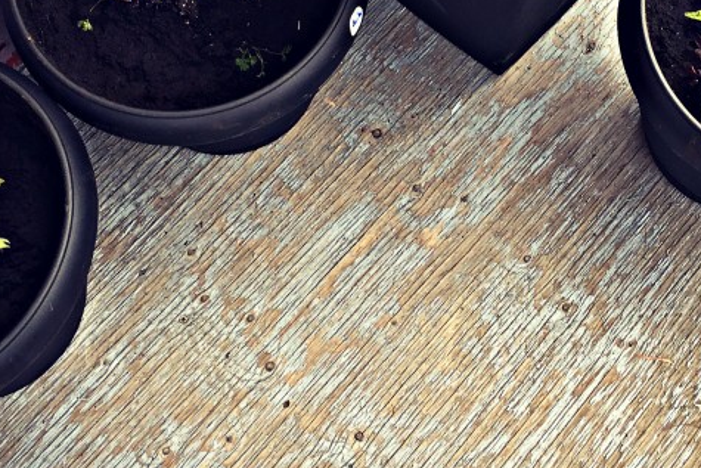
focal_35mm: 65
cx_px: 472
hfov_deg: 30.7
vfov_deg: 20.4
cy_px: 27
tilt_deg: -66.0
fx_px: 1266
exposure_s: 1/60
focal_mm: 4.15
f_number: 2.2
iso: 32
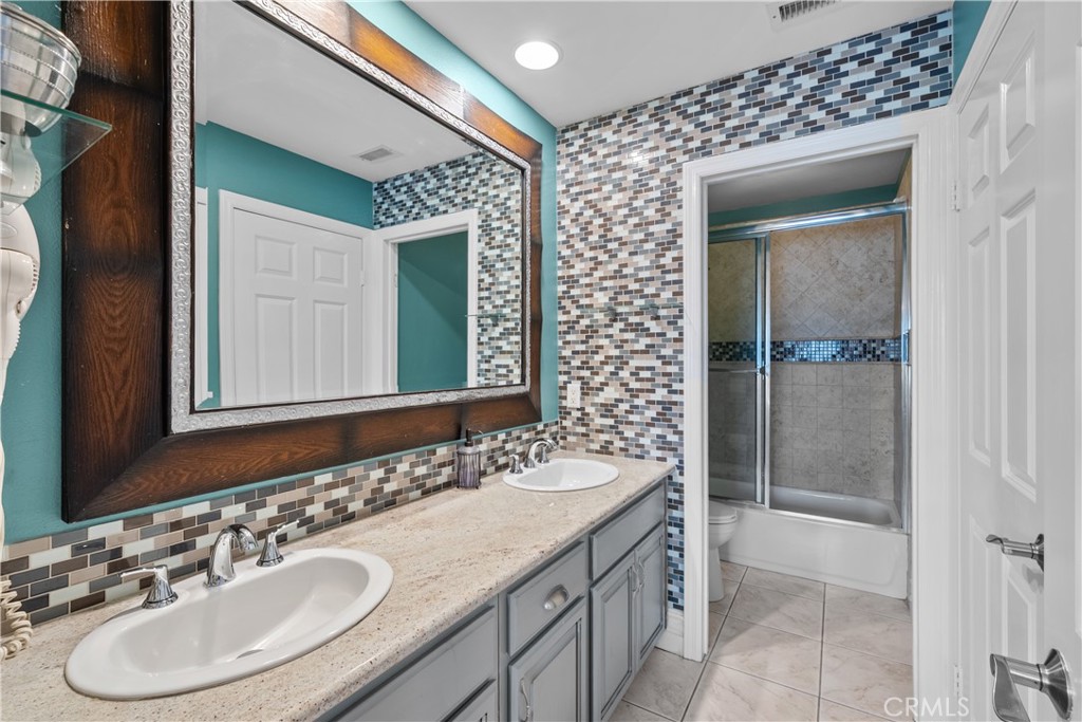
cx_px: 541
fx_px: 451
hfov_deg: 100.4
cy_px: 361
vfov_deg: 77.3
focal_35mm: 15
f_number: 9
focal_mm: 15
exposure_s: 1.3
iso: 125
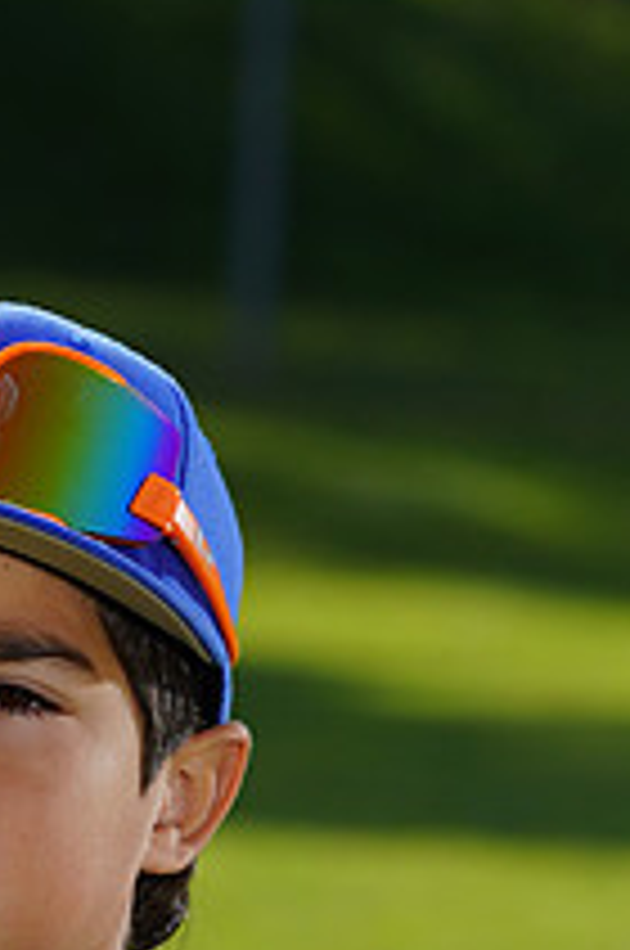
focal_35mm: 540
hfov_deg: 2.5
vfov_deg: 3.8
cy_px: 1202
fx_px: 14221
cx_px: -164
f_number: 10
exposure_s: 1/250
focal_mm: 196
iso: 100
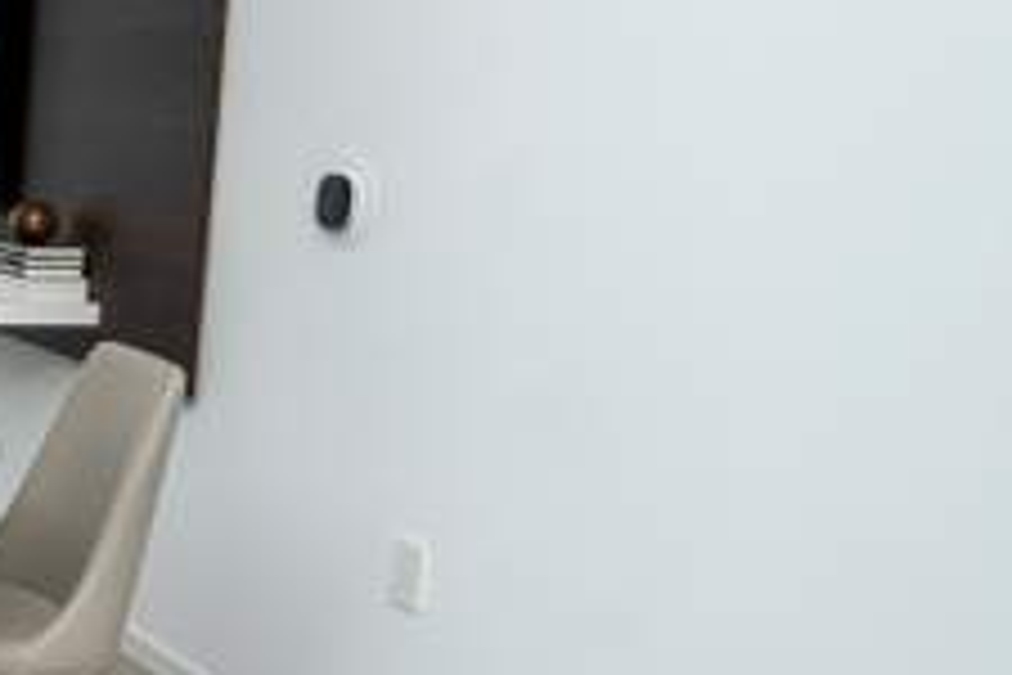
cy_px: 374
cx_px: -675
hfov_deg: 23.6
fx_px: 1602
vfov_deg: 23.8
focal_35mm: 57
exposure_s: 1/250
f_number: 4
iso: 500
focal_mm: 16
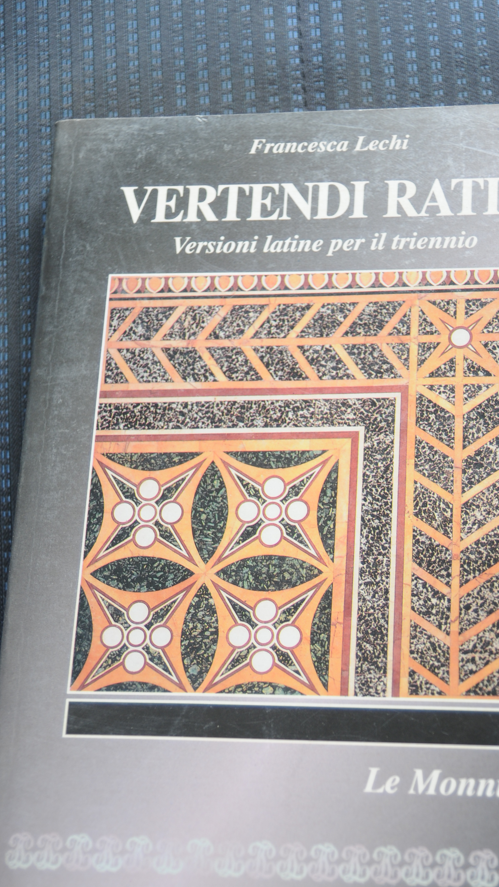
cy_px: 511
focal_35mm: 72
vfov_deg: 29.3
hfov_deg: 16.7
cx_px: 314
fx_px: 1694
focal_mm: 38
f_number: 2.8
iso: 200
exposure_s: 1/30
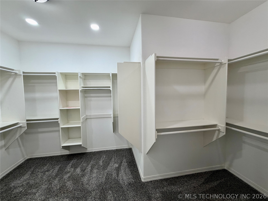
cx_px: 134
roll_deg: +0.7
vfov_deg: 85.7
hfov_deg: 102.1
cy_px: 100
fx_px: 108
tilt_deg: -3.7
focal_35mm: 14
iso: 125
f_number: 2.2
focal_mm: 2.22
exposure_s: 1/120
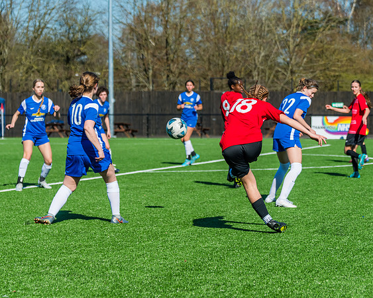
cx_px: 197
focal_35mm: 134
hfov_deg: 14.4
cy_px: 177
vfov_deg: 11.5
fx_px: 1478
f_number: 5
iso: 400
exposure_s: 1/3200
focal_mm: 100
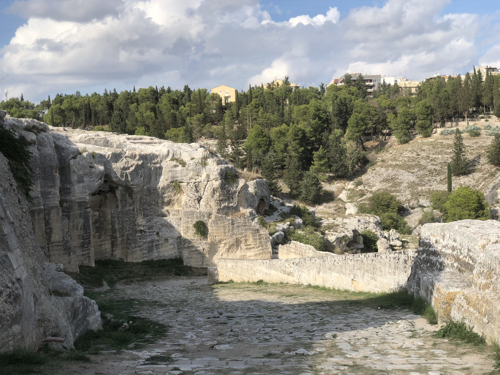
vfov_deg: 28.0
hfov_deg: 36.8
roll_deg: +1.9
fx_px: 751
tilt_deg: -2.5
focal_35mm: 52
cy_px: 188
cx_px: 250
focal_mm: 6
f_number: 2.4
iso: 16
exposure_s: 1/1080
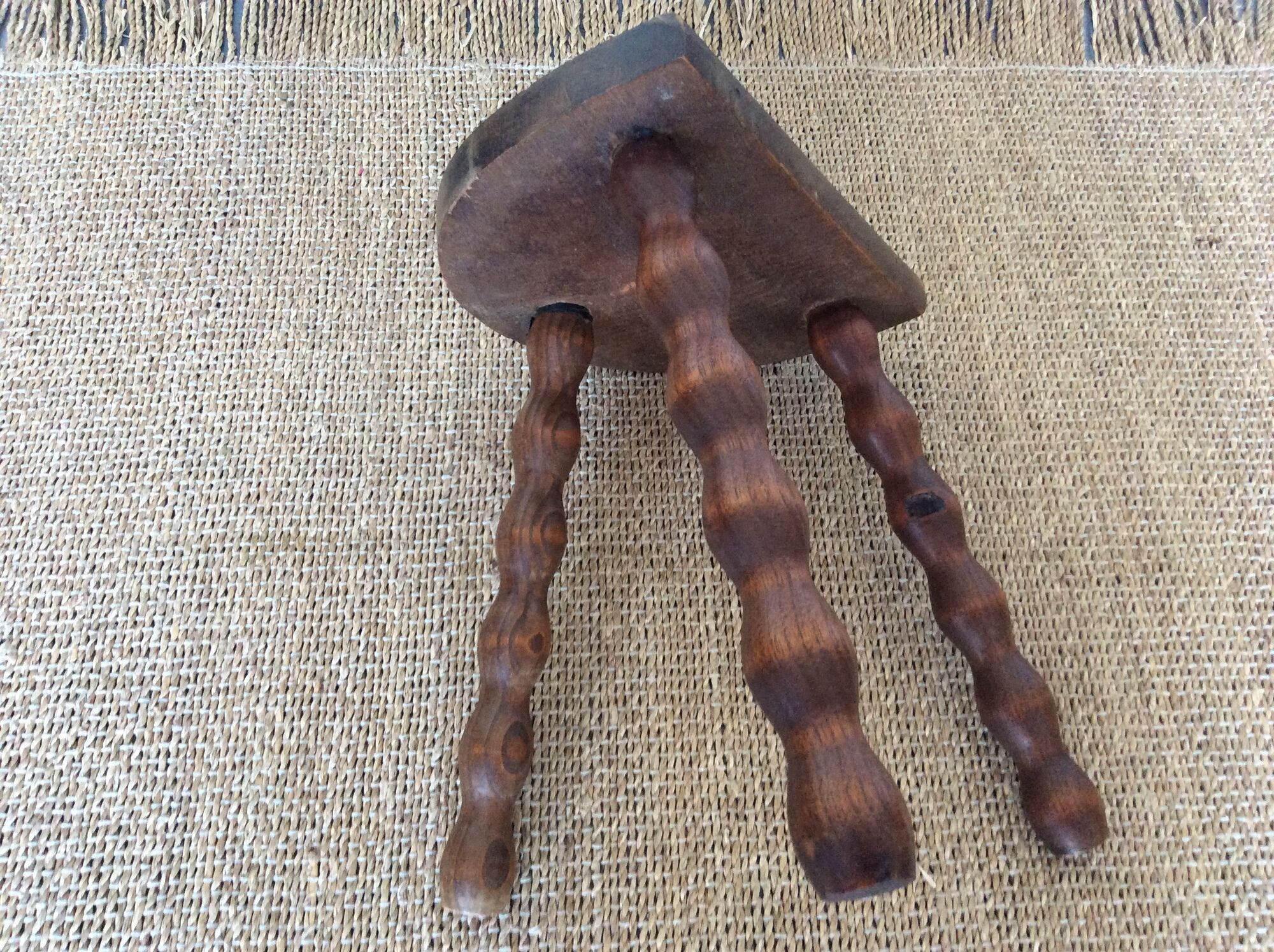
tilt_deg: -63.5
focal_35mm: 32
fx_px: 1176
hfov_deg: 56.9
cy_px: 476
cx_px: 637
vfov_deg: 44.1
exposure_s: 1/25
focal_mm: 3.3
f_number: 2.4
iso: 200
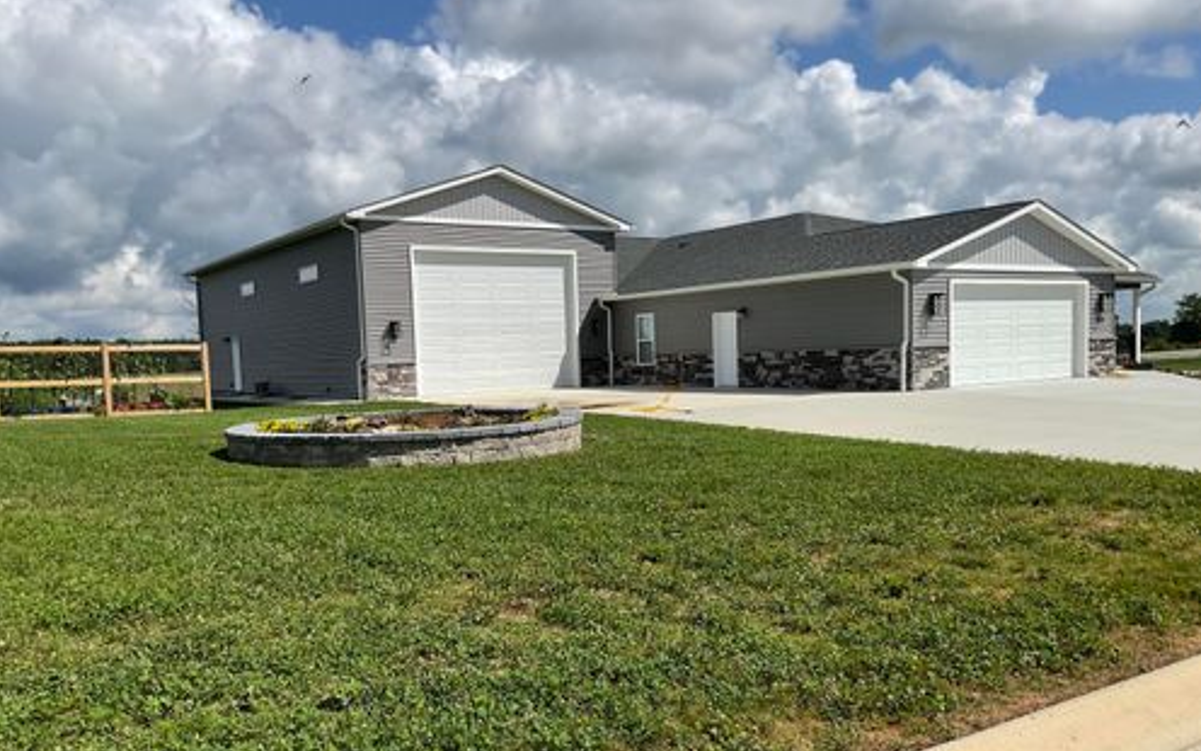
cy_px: 435
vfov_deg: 40.5
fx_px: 1015
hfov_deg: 61.2
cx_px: 603
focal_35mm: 31
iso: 16
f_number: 1.8
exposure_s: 1/3534
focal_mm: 3
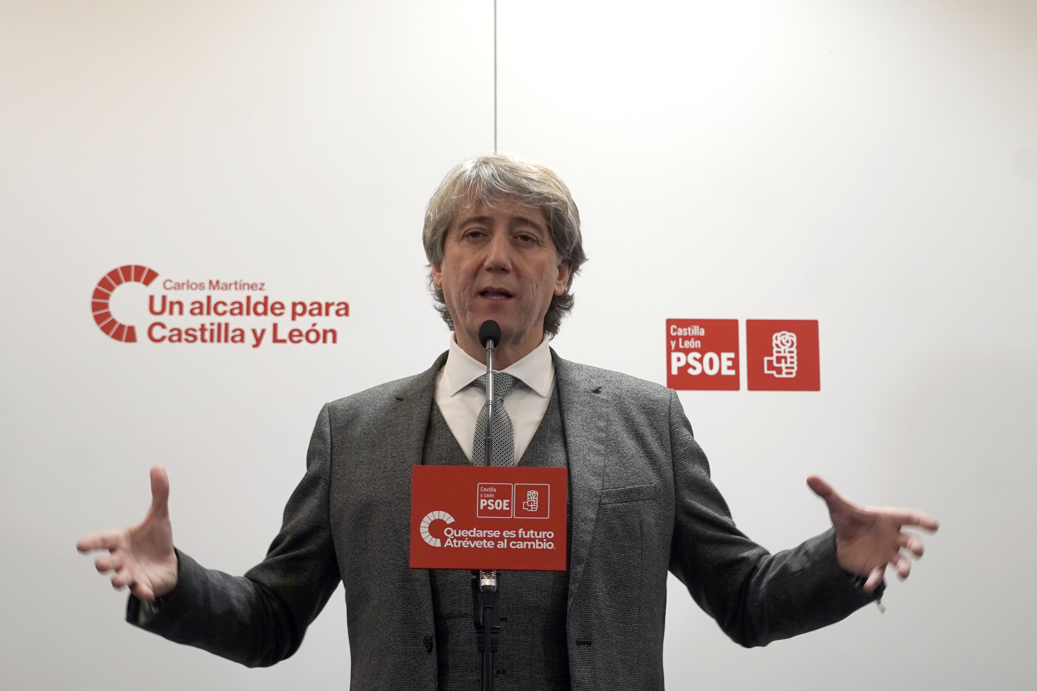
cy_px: 346
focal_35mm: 87
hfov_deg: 23.4
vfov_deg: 15.7
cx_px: 518
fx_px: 2506
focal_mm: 58
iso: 640
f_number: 4
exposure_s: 1/160
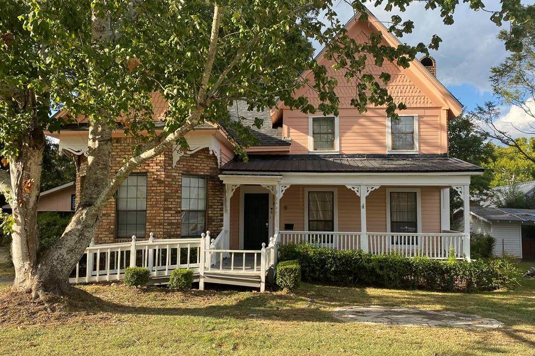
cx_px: 273
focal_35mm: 28
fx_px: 416
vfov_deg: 46.4
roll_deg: +0.0
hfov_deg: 65.5
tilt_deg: +4.2
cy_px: 184
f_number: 1.8
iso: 32
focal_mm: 4.25
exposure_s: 1/788
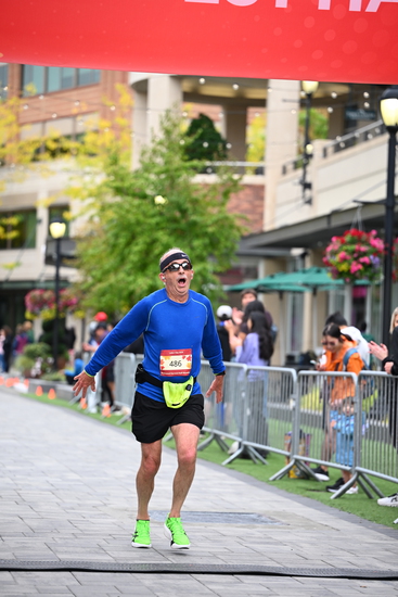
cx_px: 199
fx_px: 1906
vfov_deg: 17.8
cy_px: 298
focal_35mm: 115
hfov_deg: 11.9
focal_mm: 115
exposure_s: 1/2000
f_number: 2.8
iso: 800
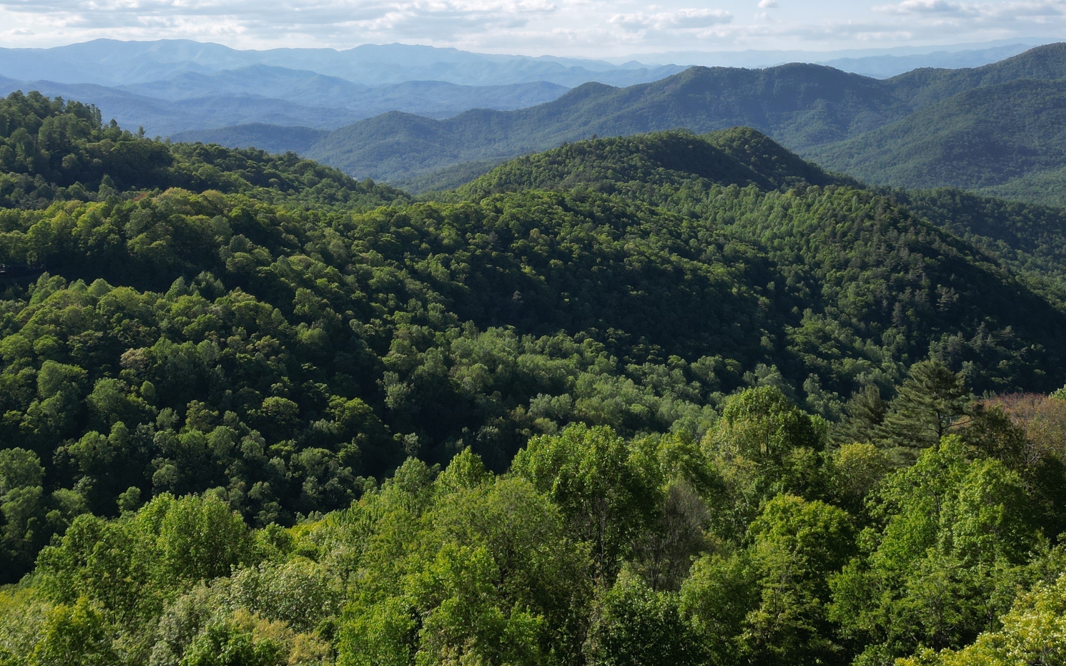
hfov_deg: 49.2
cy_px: 152
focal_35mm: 40
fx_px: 1162
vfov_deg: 31.3
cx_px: 573
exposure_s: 1/3000
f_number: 1.7
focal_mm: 6.72
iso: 100
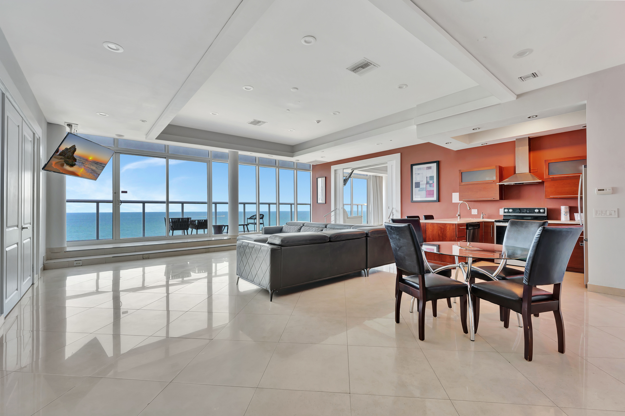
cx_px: 312
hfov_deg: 98.6
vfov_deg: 75.5
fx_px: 269
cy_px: 208
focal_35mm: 16
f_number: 9
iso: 400
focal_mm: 15.5
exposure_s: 1/10
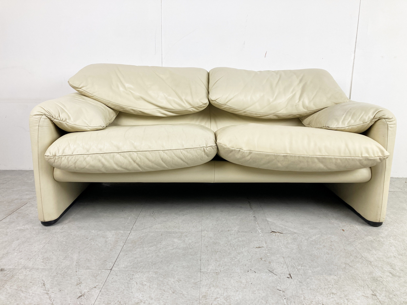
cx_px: 204
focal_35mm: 28
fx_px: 329
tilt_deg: -11.4
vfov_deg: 49.7
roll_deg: -0.9
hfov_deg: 63.4
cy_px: 152
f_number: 1.8
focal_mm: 3.99
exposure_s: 1/100
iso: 50
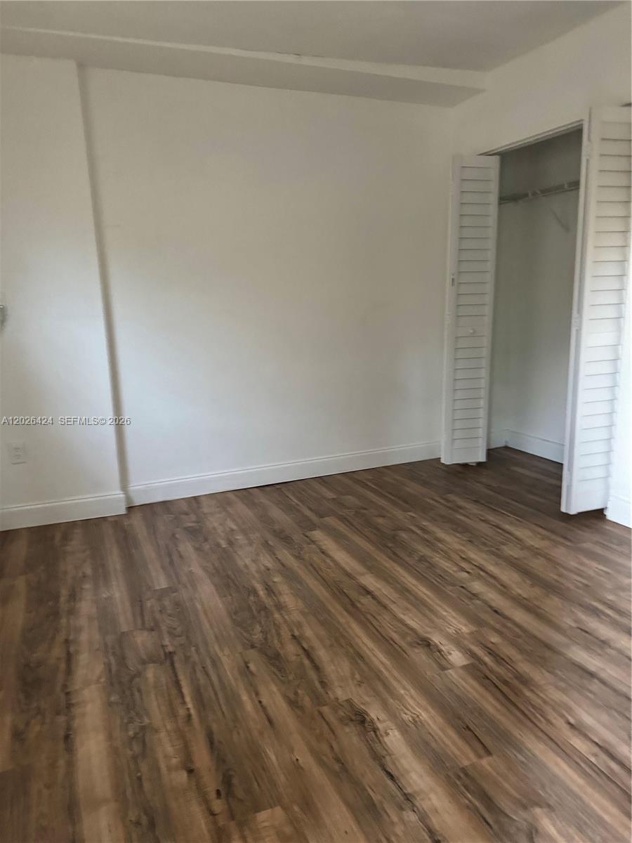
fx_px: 584
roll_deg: +1.6
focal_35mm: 24
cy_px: 422
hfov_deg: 56.8
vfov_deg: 71.6
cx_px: 316
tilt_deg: -11.6
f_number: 1.78
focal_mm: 6.76
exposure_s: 1/40
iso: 800
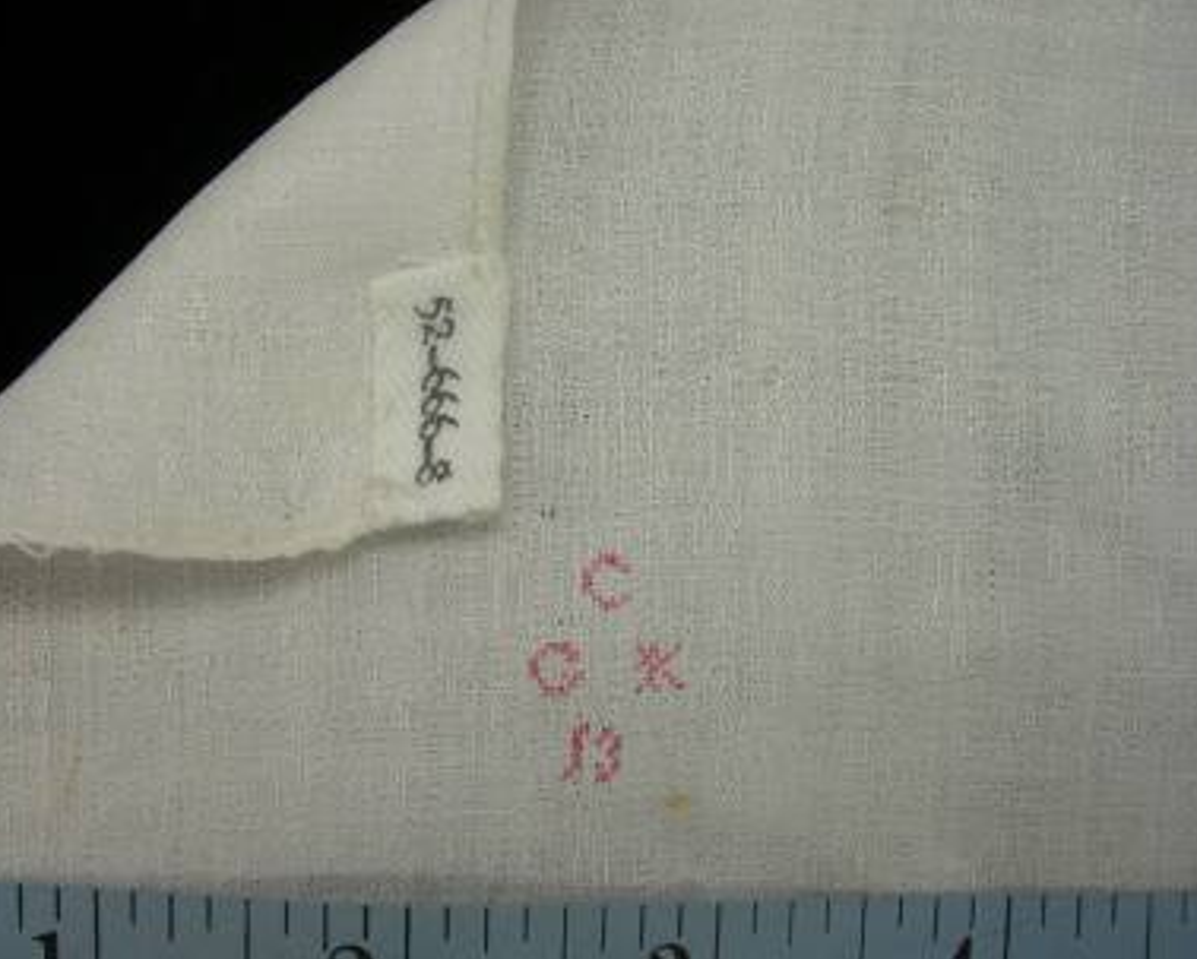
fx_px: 1737
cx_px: 469
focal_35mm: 49
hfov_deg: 37.8
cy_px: 464
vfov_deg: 30.9
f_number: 2.8
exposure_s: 1/39.2
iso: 50
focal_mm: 7.8
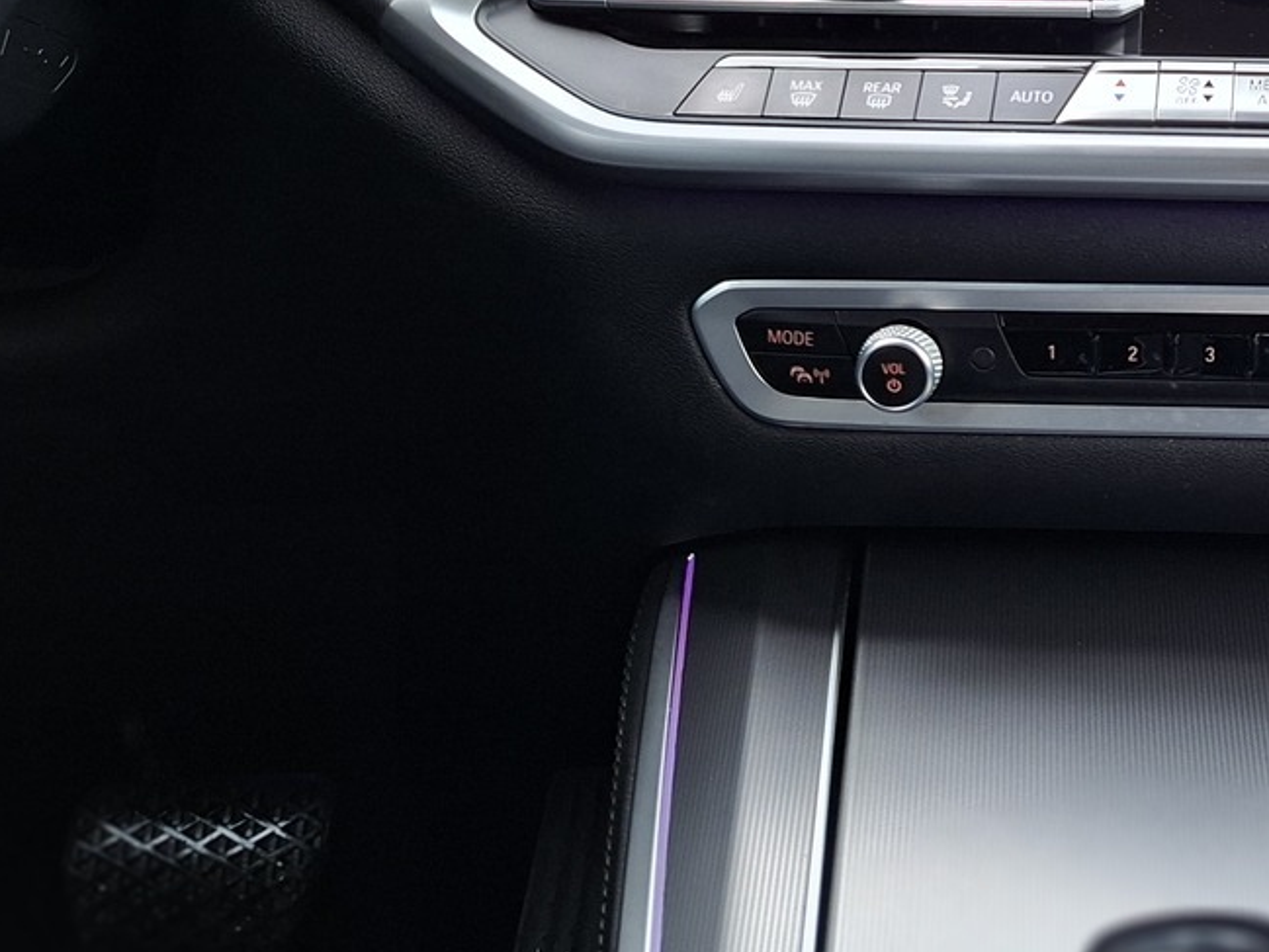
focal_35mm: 51
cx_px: 1259
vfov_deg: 26.6
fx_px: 1870
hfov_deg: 34.3
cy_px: -57
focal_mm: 5.54
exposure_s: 1/100
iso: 160
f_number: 1.8
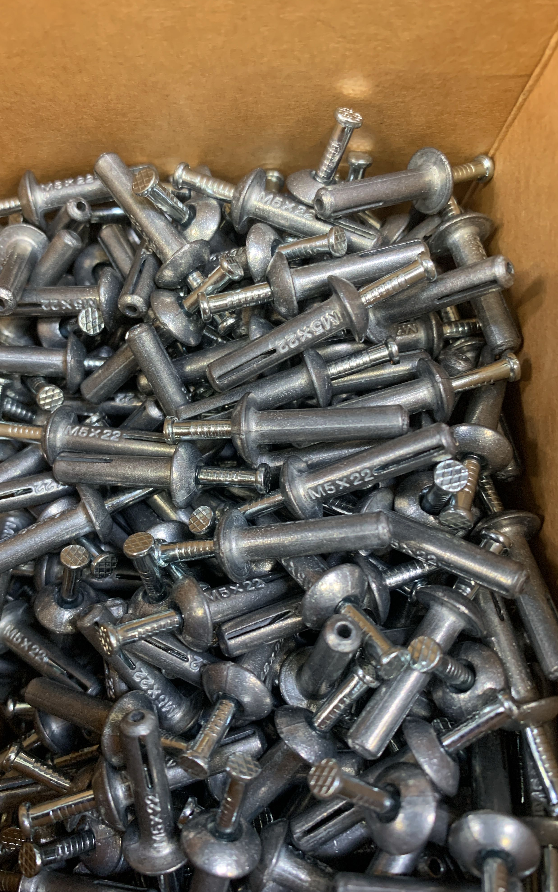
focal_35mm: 28
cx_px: 229
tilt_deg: -78.2
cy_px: 447
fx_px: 681
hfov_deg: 44.3
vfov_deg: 66.5
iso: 250
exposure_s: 1/60
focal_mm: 4.25
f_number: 1.8
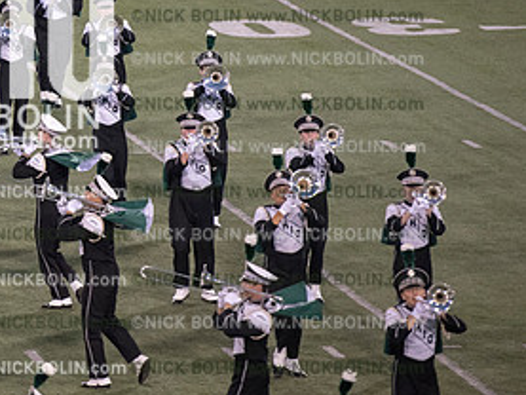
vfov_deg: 3.7
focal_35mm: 403
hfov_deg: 4.9
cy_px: 60
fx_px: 6126
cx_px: -21
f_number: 3.2
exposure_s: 1/1250
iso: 5000
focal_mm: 200
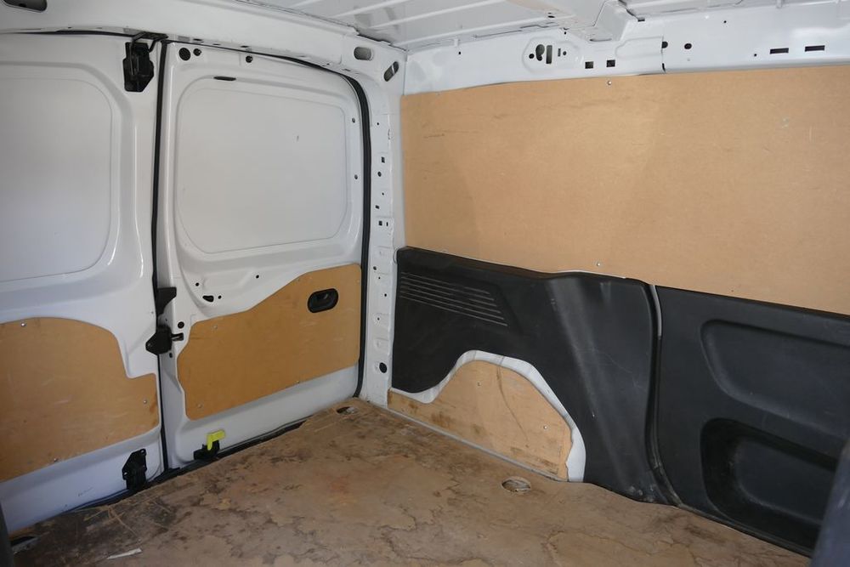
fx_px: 590
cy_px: 284
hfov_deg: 71.5
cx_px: 425
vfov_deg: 51.3
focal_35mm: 25
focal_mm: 9.12
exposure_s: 1/60
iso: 160
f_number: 2.8
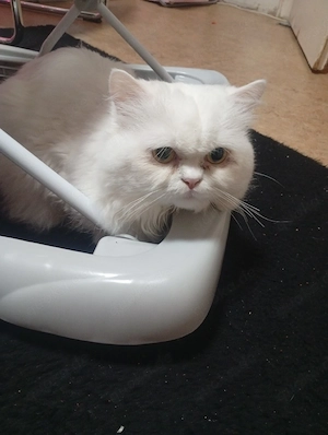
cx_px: 164
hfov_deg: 51.5
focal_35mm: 27
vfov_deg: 65.2
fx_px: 340
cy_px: 218
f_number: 1.8
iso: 1483
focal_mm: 3.98
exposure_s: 1/20
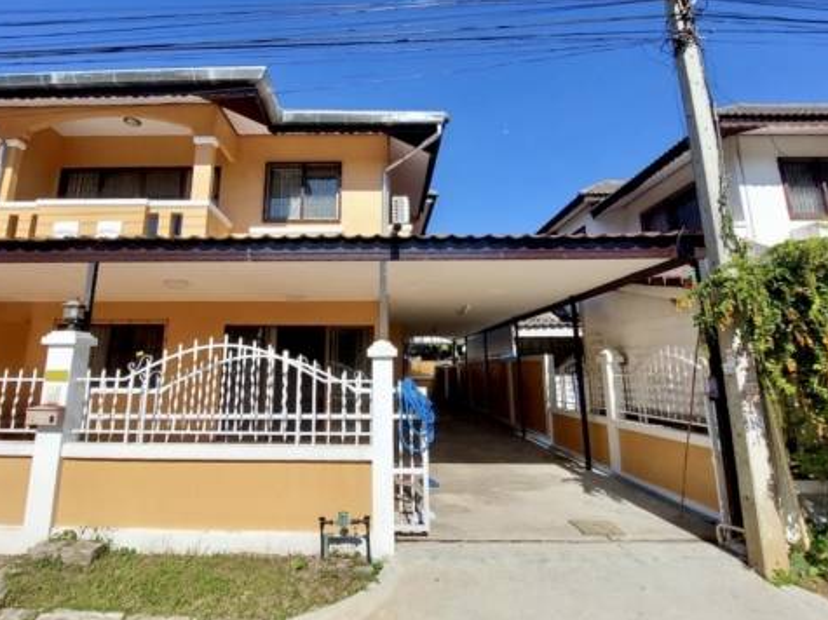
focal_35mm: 16
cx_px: 349
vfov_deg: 77.9
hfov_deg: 93.7
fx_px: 383
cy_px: 280
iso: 50
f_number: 2.2
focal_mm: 1.74
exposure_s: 1/2334
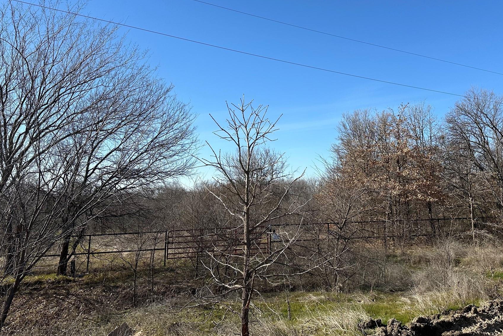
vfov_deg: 43.3
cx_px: 275
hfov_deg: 61.8
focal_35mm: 30
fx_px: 419
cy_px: 129
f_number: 1.78
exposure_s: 1/4184
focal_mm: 6.86
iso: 80
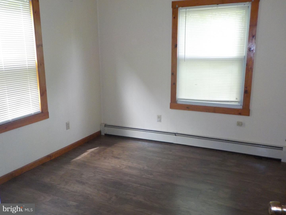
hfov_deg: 60.0
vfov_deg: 46.8
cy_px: 108
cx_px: 143
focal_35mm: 30
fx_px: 248
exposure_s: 1/30
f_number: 3.3
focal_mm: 4.1
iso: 360
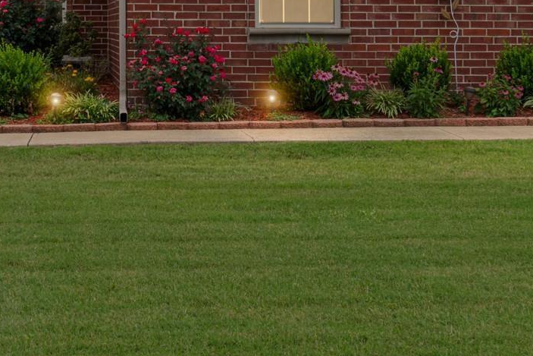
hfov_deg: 20.9
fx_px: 1422
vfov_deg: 14.1
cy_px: 17
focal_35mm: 96
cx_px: 89
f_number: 9
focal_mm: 18
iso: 250
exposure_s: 1/60
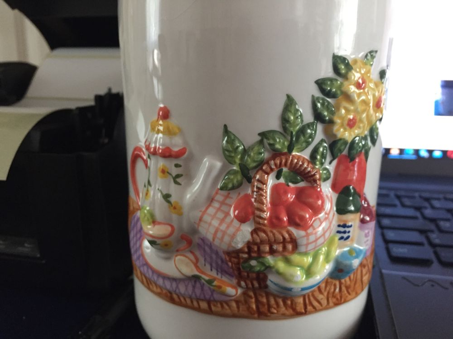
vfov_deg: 48.2
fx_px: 380
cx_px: 226
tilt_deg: -14.5
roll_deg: -0.3
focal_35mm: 29
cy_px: 170
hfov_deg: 61.7
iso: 250
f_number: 2.2
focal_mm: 4.15
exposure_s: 1/20
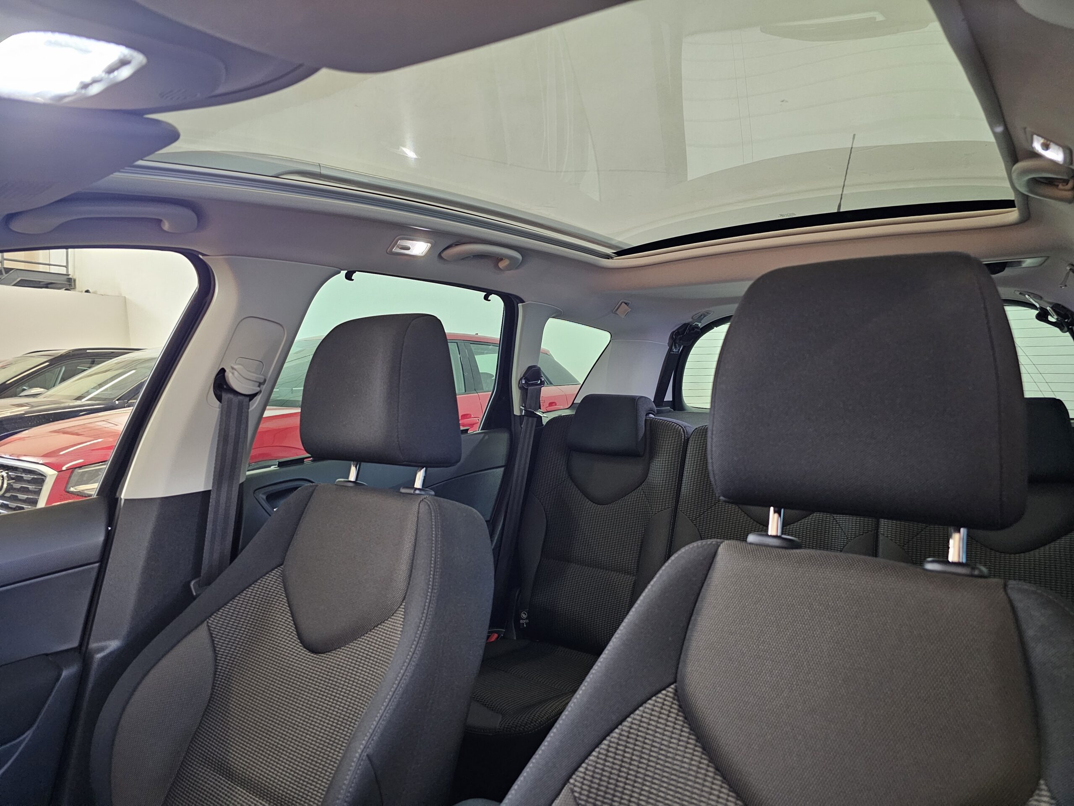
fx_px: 714
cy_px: 403
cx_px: 537
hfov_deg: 73.9
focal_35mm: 23
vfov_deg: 58.9
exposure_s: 1/24
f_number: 1.7
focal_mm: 6.3
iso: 640
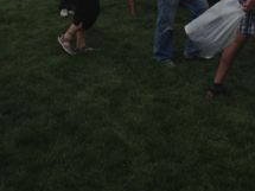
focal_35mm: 92
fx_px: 677
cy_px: -65
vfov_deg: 15.2
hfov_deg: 21.3
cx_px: 119
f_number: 2.4
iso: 50
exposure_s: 1/1869
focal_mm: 4.12
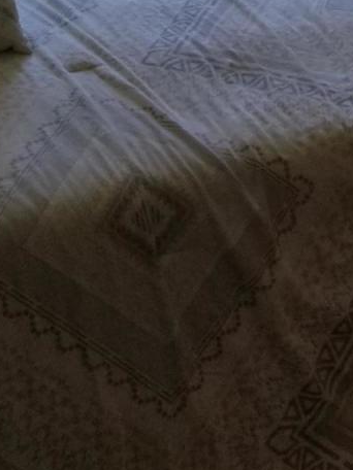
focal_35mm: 114
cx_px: 381
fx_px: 1550
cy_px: -498
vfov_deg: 14.2
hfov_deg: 12.8
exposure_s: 1/168
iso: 50
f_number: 1.7
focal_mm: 4.3
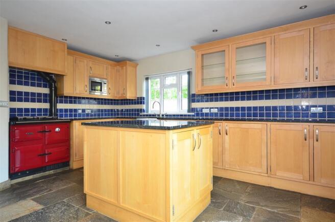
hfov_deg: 81.3
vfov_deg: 59.2
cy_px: 111
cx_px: 168
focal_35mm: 21
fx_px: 195
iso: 200
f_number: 5
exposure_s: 1/3
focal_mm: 14
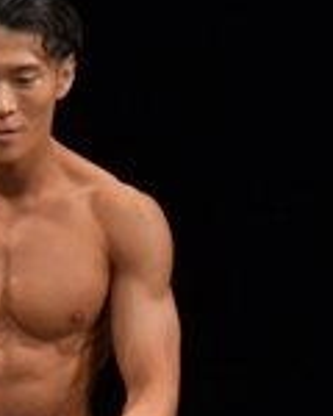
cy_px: 674
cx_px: -121
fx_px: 16964
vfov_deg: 1.4
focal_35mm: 1377
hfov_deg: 1.1
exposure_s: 1/400
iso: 3200
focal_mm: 190
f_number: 5.6
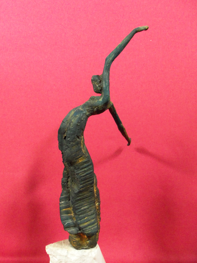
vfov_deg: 61.7
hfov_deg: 48.2
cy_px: 132
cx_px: 98
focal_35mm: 29
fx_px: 220
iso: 400
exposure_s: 1/10
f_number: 3.4
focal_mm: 5.2
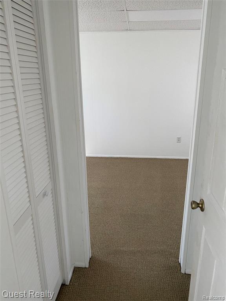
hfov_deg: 53.1
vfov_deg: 67.3
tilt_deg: -14.4
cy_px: 150
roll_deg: -0.2
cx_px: 113
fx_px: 226
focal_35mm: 26
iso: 125
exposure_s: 1/60
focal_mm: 4.25
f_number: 1.8
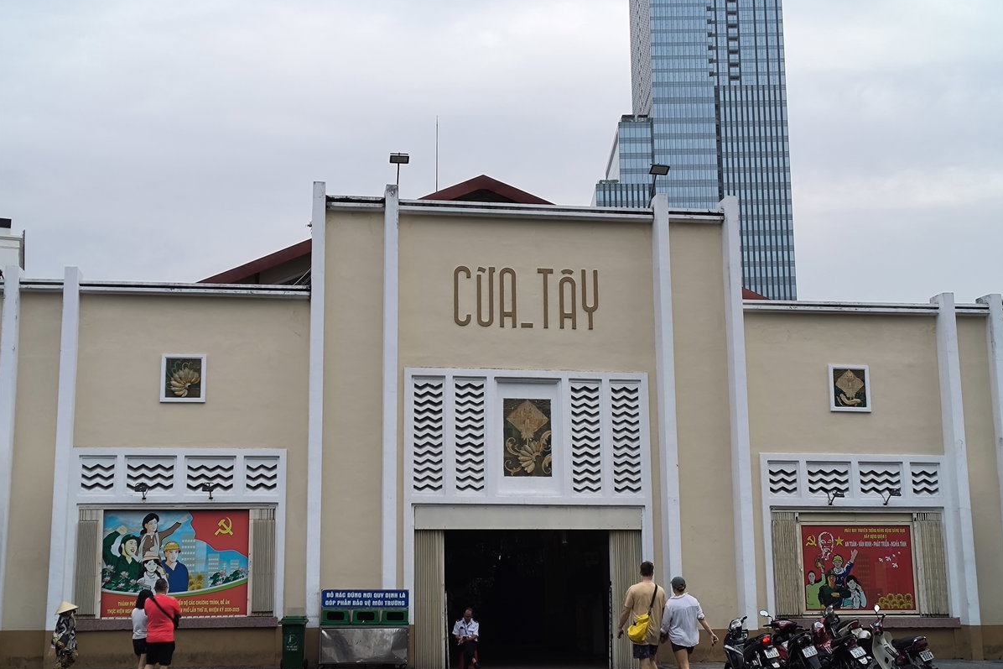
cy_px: 352
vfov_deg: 28.1
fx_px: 1337
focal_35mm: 48
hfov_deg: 41.1
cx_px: 502
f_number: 1.77
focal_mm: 5.35
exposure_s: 1/648
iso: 80
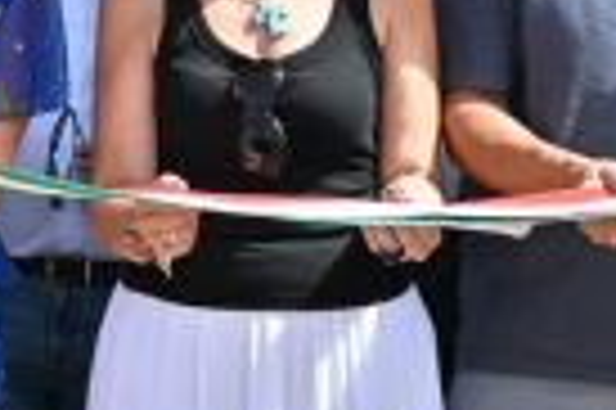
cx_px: -144
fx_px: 4119
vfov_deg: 5.7
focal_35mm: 241
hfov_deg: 8.5
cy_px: 160
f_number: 6.3
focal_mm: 47
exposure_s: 1/250
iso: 100
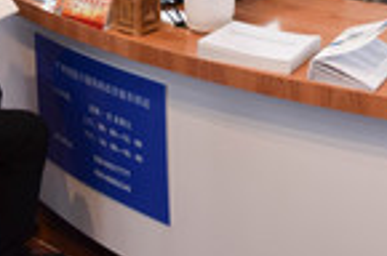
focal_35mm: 80
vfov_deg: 16.0
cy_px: -93
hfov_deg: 25.1
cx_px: 299
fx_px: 858
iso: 400
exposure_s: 1/60
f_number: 4
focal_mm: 29
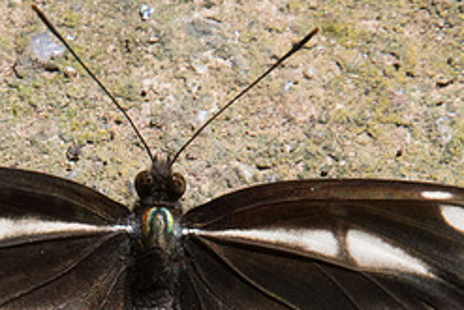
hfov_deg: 1.0
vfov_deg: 0.7
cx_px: 152
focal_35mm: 1990
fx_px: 25663
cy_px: 414
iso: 800
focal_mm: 400
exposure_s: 1/250
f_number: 16
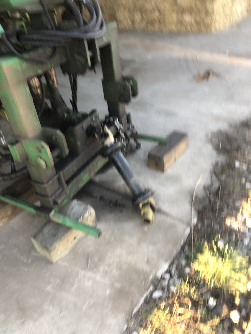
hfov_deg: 49.7
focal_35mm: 28
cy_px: 167
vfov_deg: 63.4
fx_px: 271
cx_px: 126
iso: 25
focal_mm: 3.99
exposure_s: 1/40
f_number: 1.8
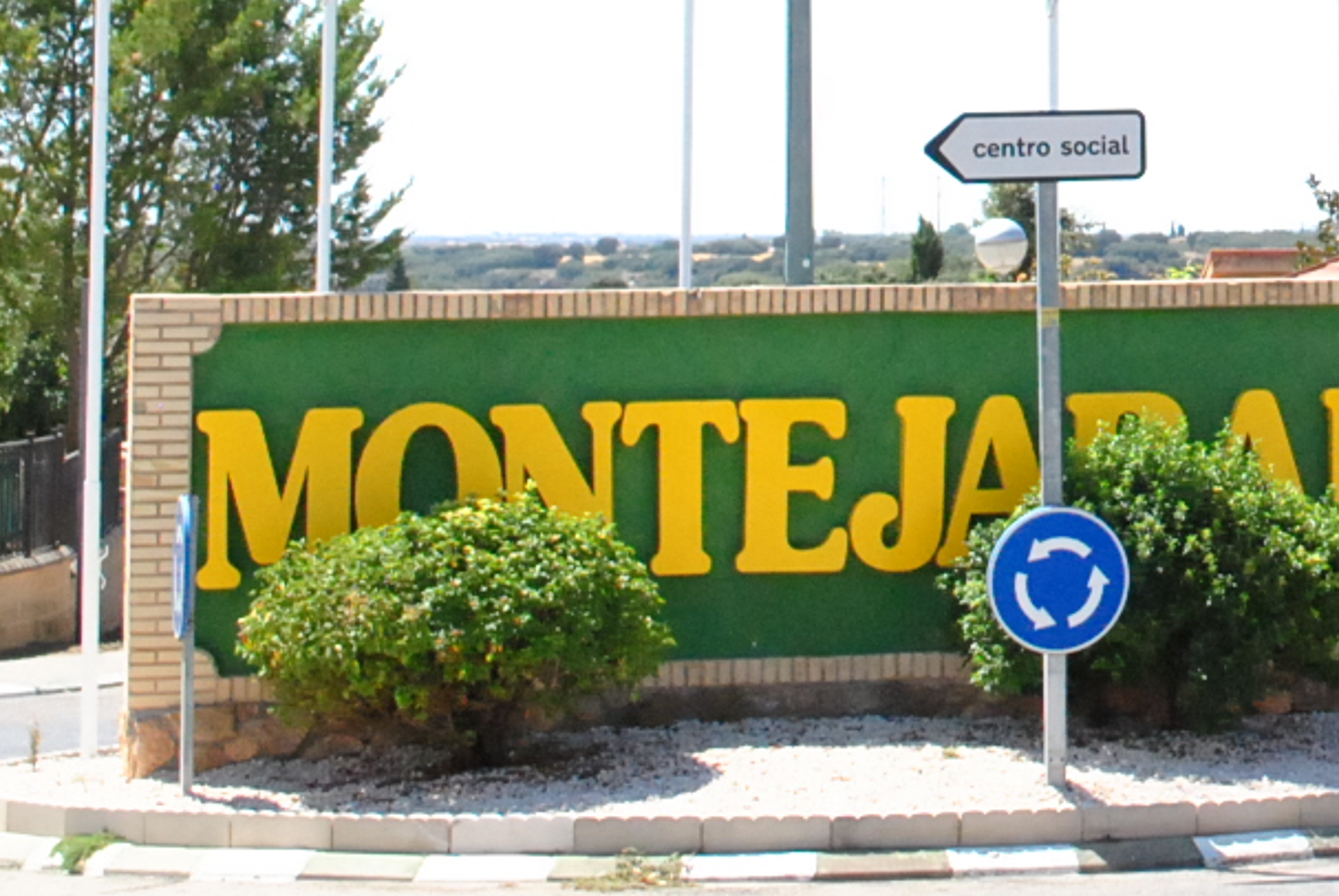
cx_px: 1632
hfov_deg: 14.8
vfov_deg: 10.0
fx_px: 4989
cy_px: -296
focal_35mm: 134
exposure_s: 1/2500
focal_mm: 28
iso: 1600
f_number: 7.1
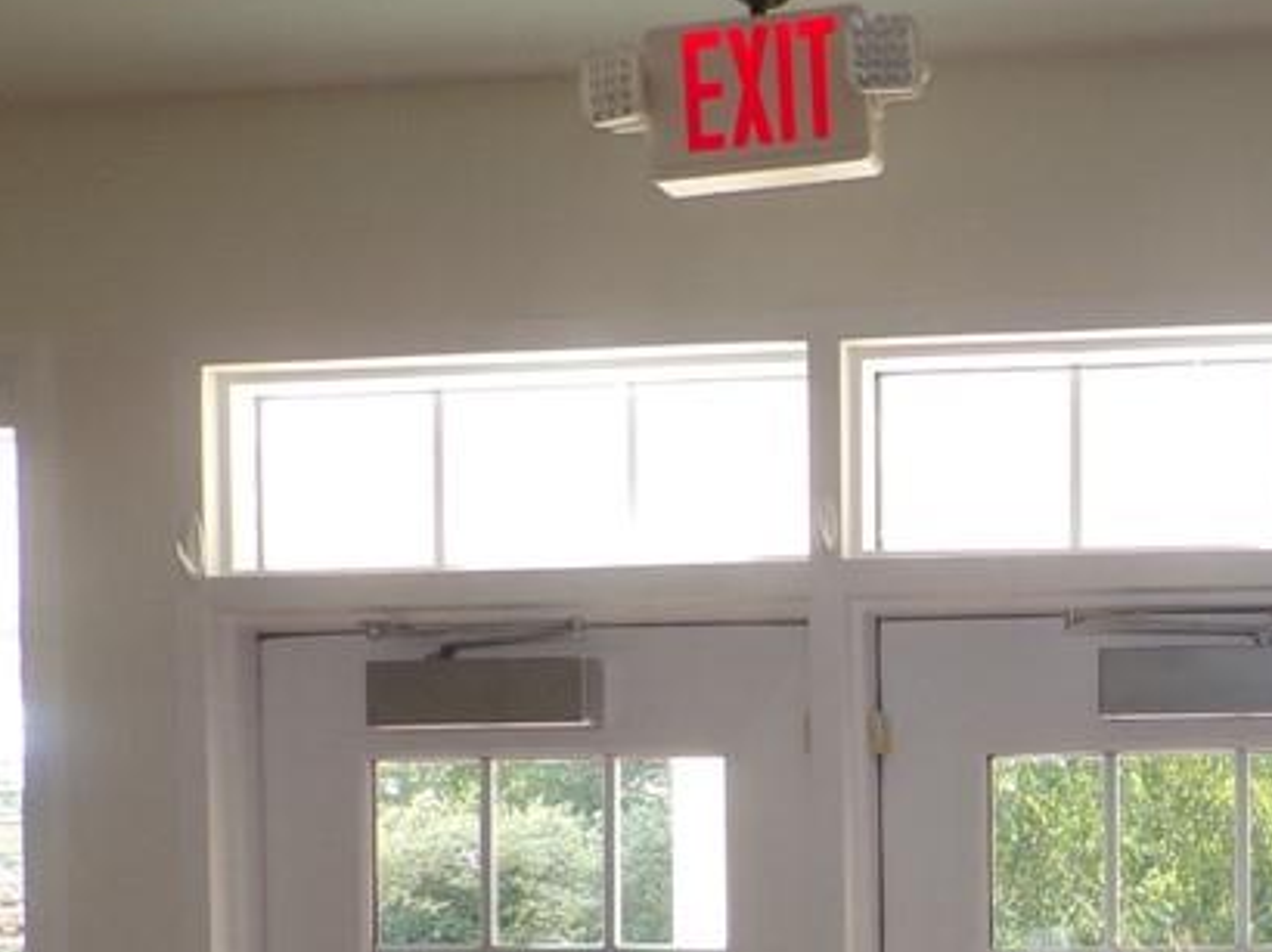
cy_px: 1101
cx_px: 1409
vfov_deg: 22.7
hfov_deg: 29.0
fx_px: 2203
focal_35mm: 60
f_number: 4.3
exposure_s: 1/45
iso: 80
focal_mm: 4.3
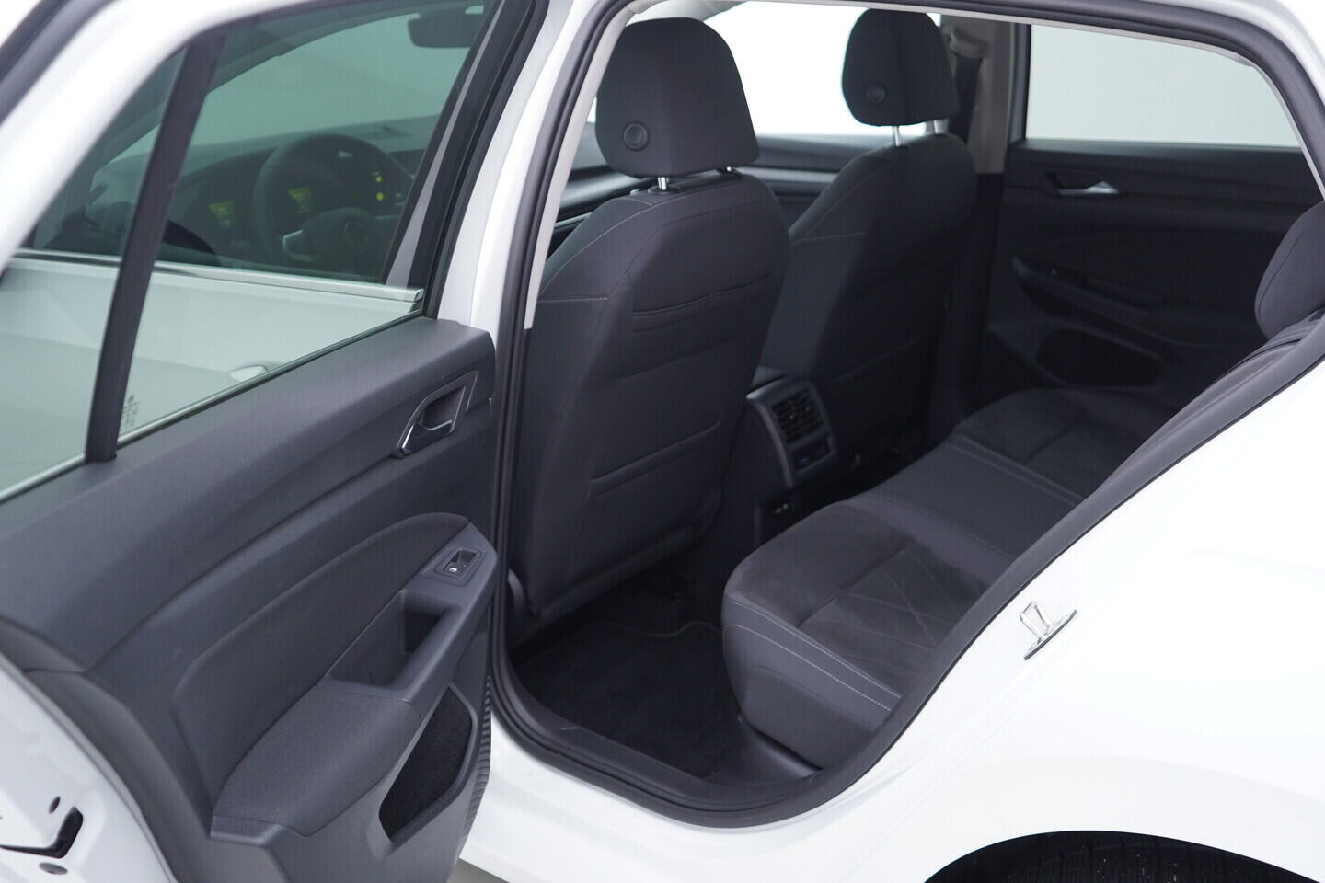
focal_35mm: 36
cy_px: 442
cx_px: 662
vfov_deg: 36.9
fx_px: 1325
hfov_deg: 53.1
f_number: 2.8
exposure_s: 1/40
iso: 160
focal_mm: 24
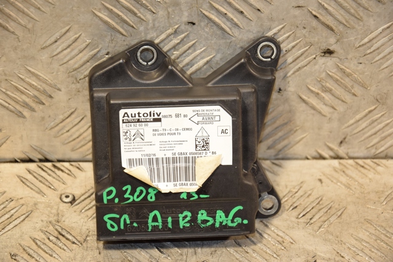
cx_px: 196
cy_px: 131
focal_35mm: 128
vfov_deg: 10.7
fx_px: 1391
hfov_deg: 16.1
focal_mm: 85
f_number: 5.6
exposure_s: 1/200
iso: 800
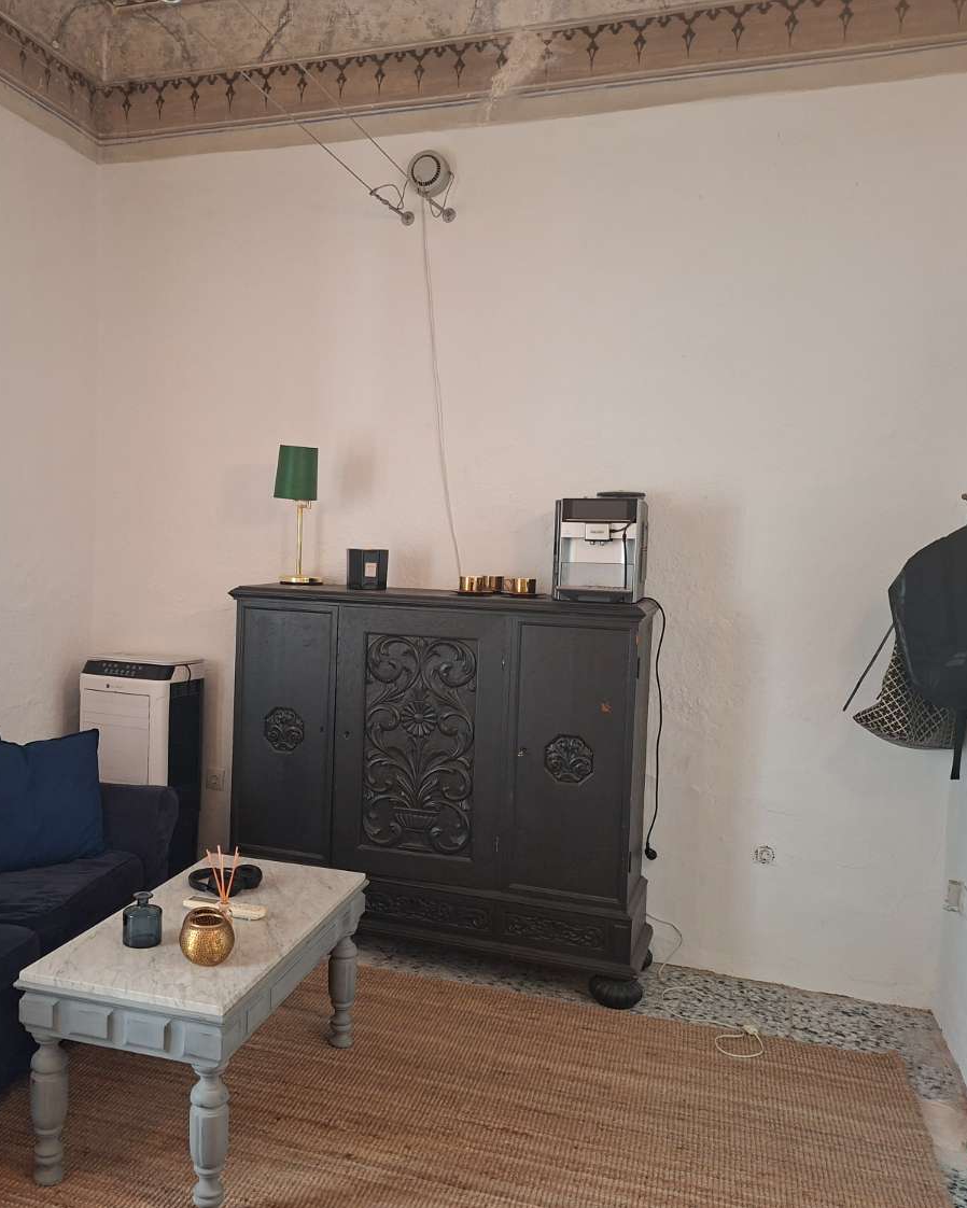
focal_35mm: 30
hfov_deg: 47.8
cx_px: 335
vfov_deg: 58.8
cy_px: 605
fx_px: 1073
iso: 500
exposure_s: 1/25
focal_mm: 5.54
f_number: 1.8
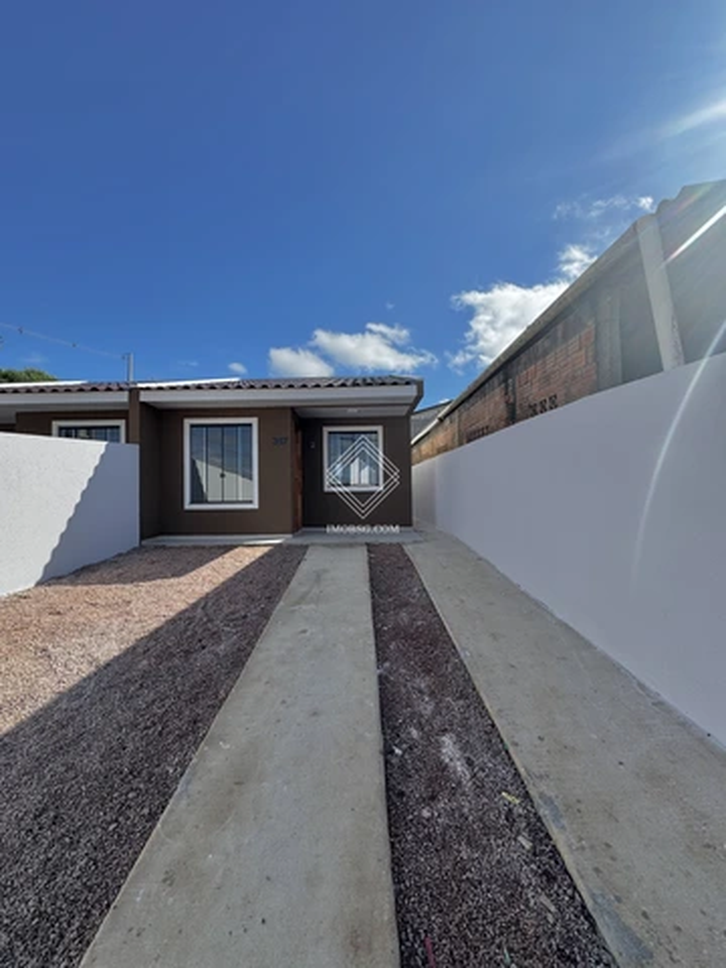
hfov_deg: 85.7
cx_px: 363
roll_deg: +1.0
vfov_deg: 102.1
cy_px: 484
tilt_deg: +1.8
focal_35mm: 14
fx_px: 391
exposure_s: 1/1323
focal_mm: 2.22
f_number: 2.2
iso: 50
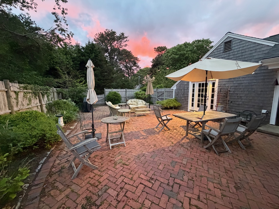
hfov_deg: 102.1
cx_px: 140
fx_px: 113
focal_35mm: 14
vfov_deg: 85.7
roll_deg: +0.3
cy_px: 104
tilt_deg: -7.3
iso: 1000
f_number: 2.2
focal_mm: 2.22
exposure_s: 1/60
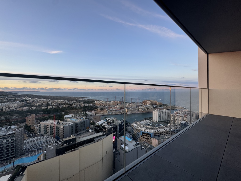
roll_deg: -0.5
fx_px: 97
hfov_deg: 102.1
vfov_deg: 85.7
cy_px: 90
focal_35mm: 14
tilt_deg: +0.6
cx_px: 120
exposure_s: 1/100
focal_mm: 2.22
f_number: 2.2
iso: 50
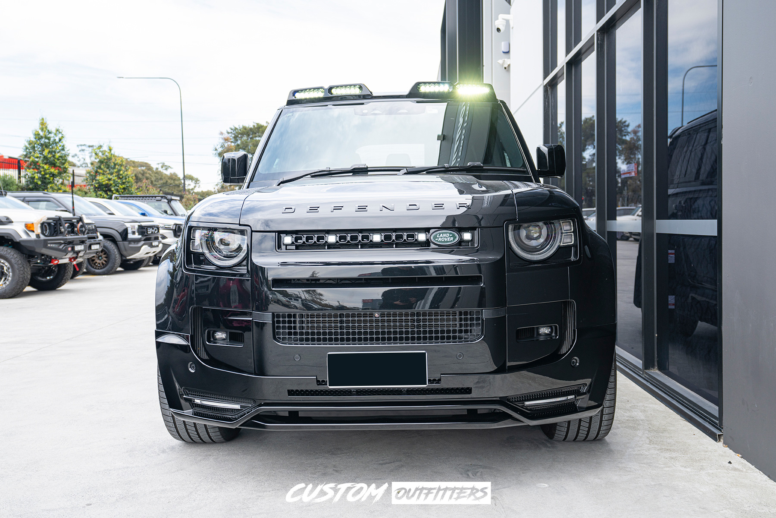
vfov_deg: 45.0
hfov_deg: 63.7
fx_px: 625
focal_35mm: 29
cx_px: 388
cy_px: 259
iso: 100
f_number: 4.5
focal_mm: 29
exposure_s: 1/80
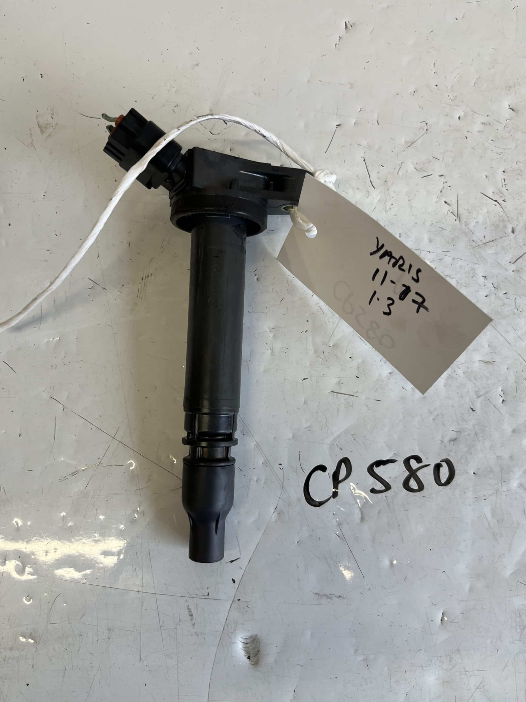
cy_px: 351
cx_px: 263
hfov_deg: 53.1
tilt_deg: -80.3
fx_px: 527
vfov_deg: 67.3
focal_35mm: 26
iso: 64
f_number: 1.6
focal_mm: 5.1
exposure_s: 1/100
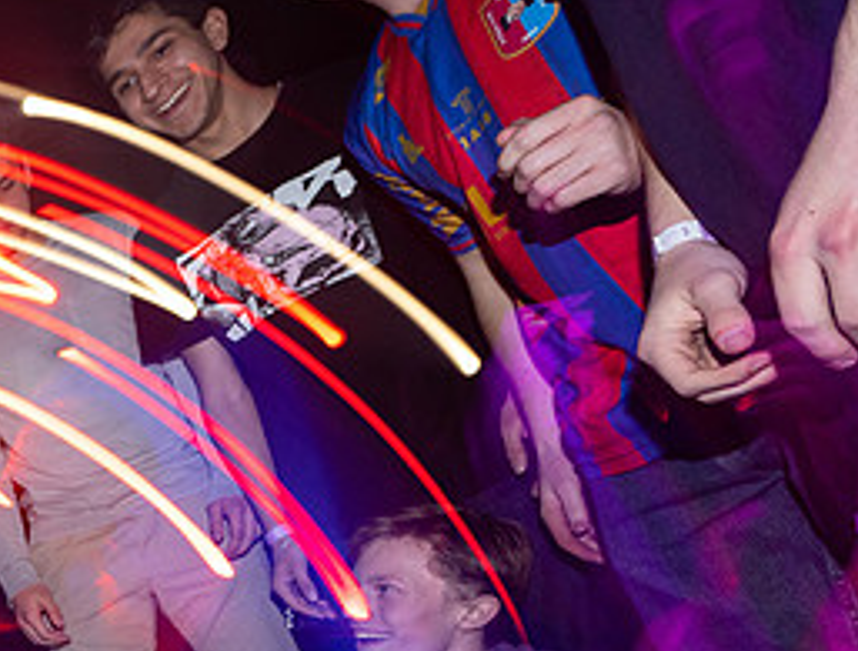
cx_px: -264
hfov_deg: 32.9
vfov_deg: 31.7
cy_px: 663
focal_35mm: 42
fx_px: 1045
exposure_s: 1/2.5
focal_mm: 16.5
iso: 640
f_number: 5
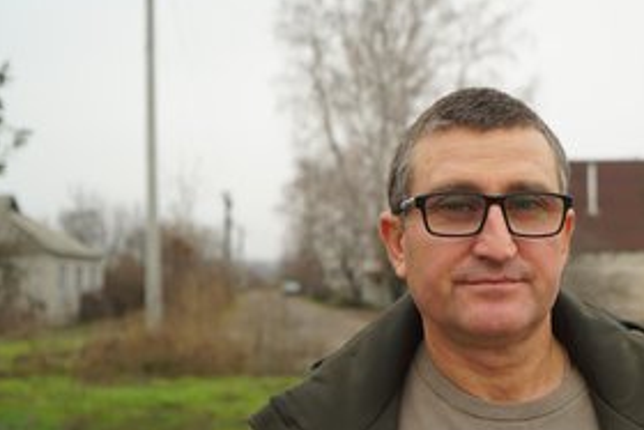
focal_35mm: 50
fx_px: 895
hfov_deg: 38.9
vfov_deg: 26.9
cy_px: 279
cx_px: 451
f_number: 4
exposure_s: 1/160
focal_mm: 35
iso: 100
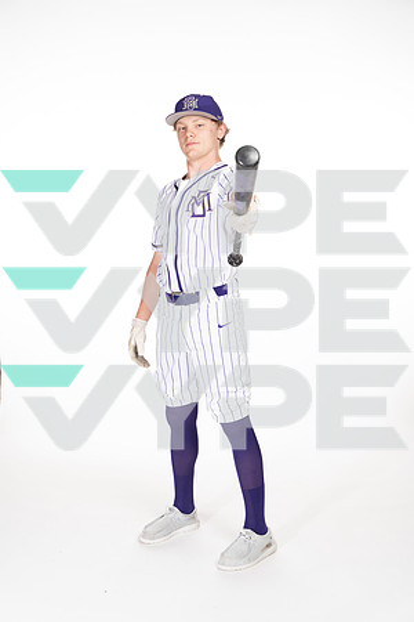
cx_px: 207
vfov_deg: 39.6
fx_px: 862
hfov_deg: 27.0
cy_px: 311
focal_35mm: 50
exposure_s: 1/250
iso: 250
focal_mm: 50
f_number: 5.6
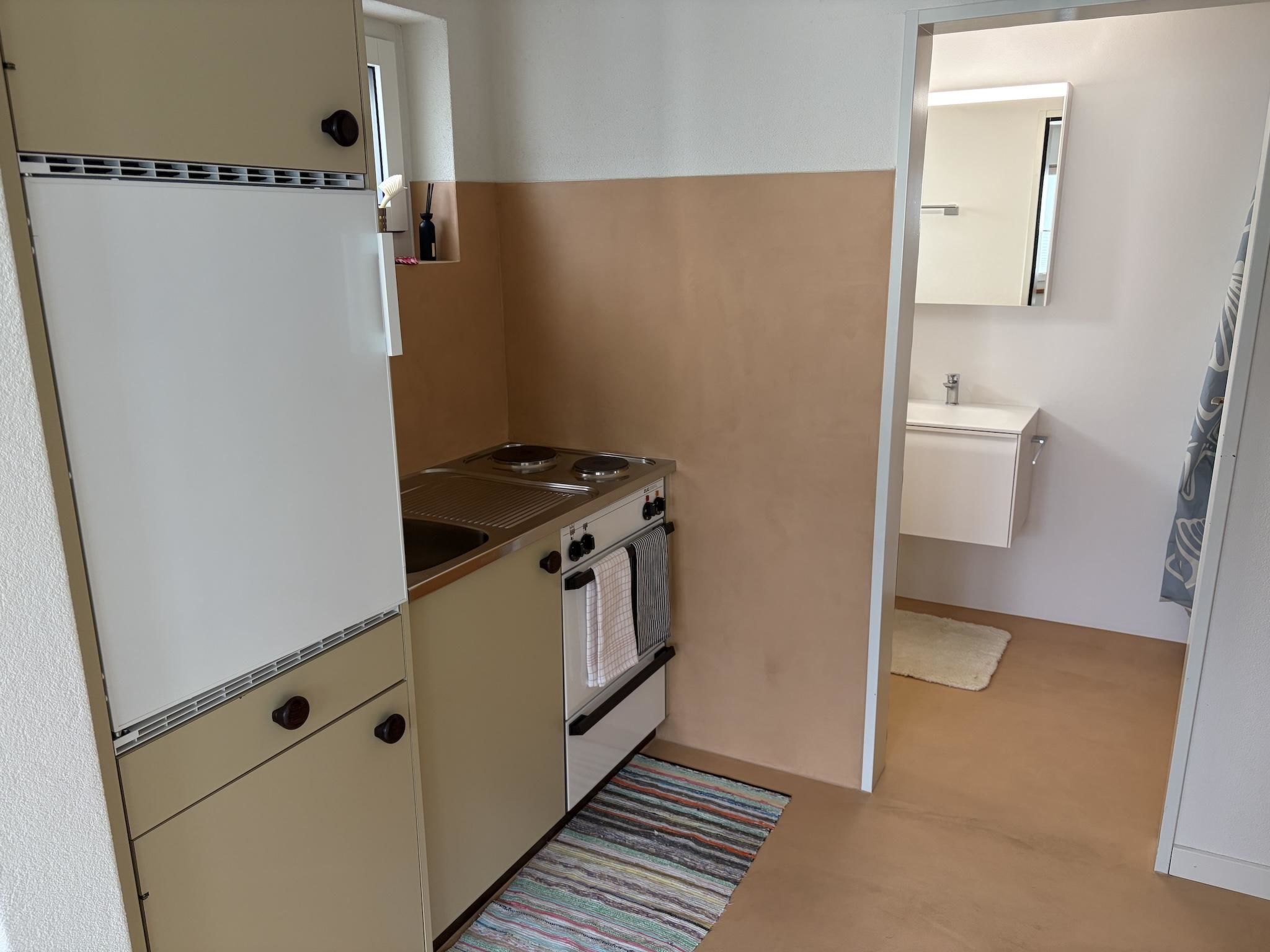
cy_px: 476
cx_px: 635
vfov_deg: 53.1
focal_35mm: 26
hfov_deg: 67.3
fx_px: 954
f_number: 1.6
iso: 125
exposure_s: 1/50
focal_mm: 5.96
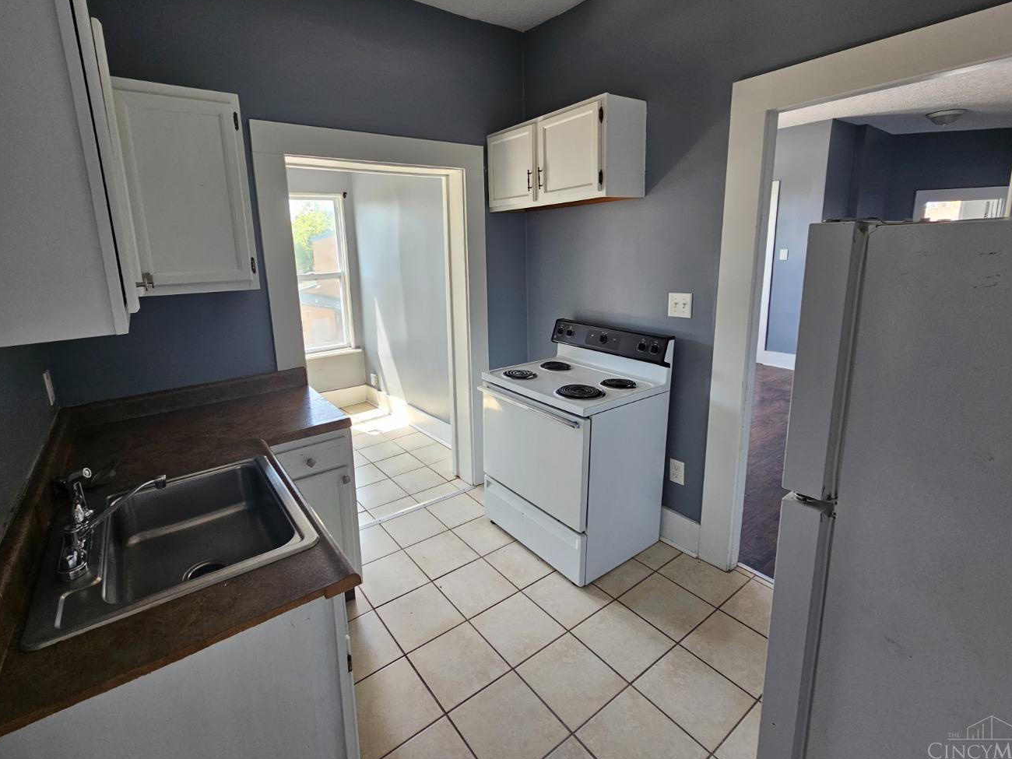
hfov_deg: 97.9
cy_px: 340
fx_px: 439
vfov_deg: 81.5
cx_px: 463
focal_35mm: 15
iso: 80
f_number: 2.2
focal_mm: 2.2
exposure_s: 1/77
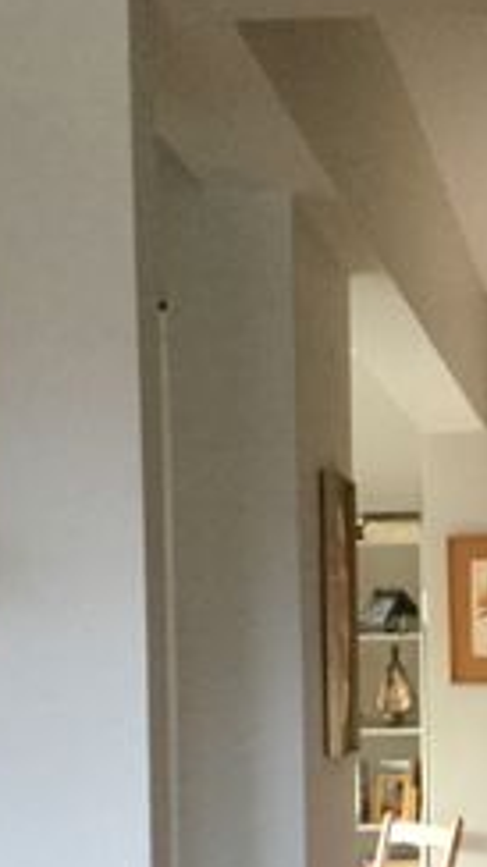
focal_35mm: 83
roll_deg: +0.9
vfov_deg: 25.1
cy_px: 721
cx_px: 565
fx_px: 1908
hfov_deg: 14.2
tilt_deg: -3.2
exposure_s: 1/15
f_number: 2.4
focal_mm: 3.3
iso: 200
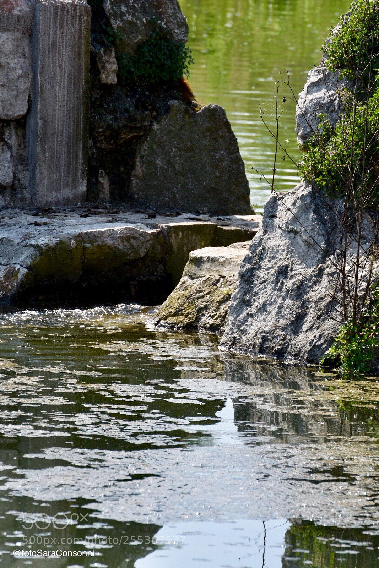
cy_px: 284
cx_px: 190
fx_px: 7104
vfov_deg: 4.6
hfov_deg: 3.1
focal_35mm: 450
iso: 100
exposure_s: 1/160
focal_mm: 300
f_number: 9
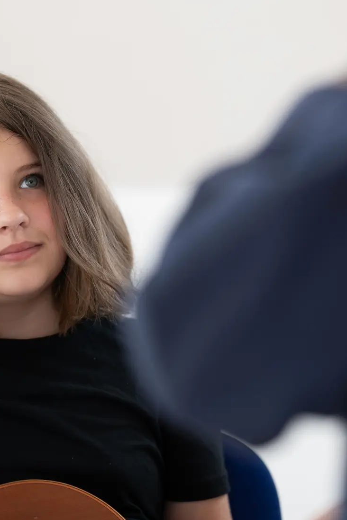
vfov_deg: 9.2
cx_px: 292
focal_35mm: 223
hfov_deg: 6.2
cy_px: 103
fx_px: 3224
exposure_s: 1/400
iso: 160
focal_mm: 85
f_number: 1.4
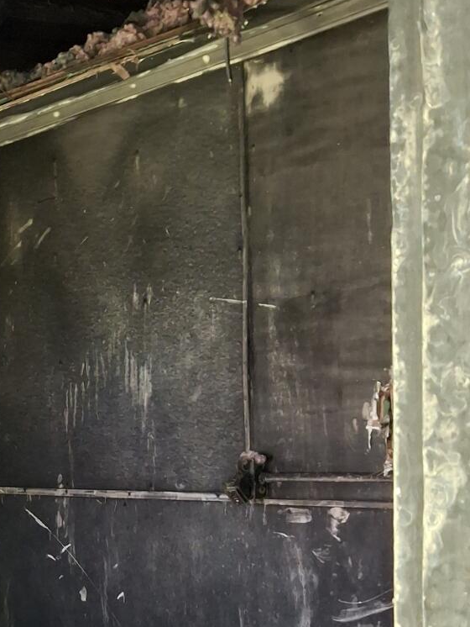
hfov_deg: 20.9
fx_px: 1212
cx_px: -41
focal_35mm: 67
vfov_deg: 27.3
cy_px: 628
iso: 25
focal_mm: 4.69
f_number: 1.8
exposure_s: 1/12
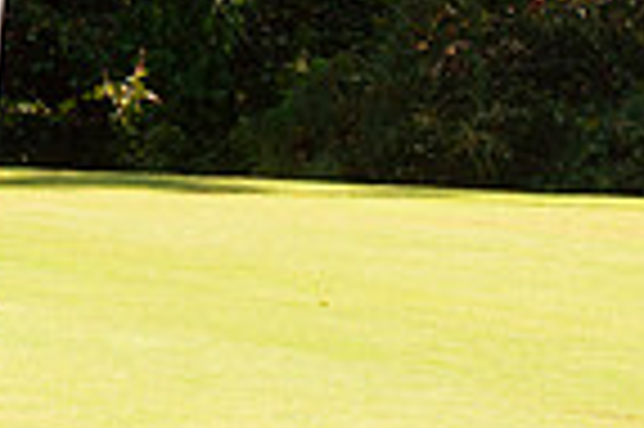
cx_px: -275
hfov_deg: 8.7
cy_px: 20
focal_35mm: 231
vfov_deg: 5.9
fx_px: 4128
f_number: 14
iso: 400
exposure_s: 1/200
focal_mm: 38
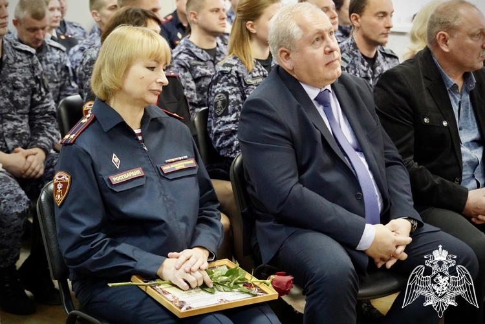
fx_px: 1091
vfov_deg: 16.9
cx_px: 242
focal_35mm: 81
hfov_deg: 25.1
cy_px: 162
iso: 6400
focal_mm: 54
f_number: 5.6
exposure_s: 1/80
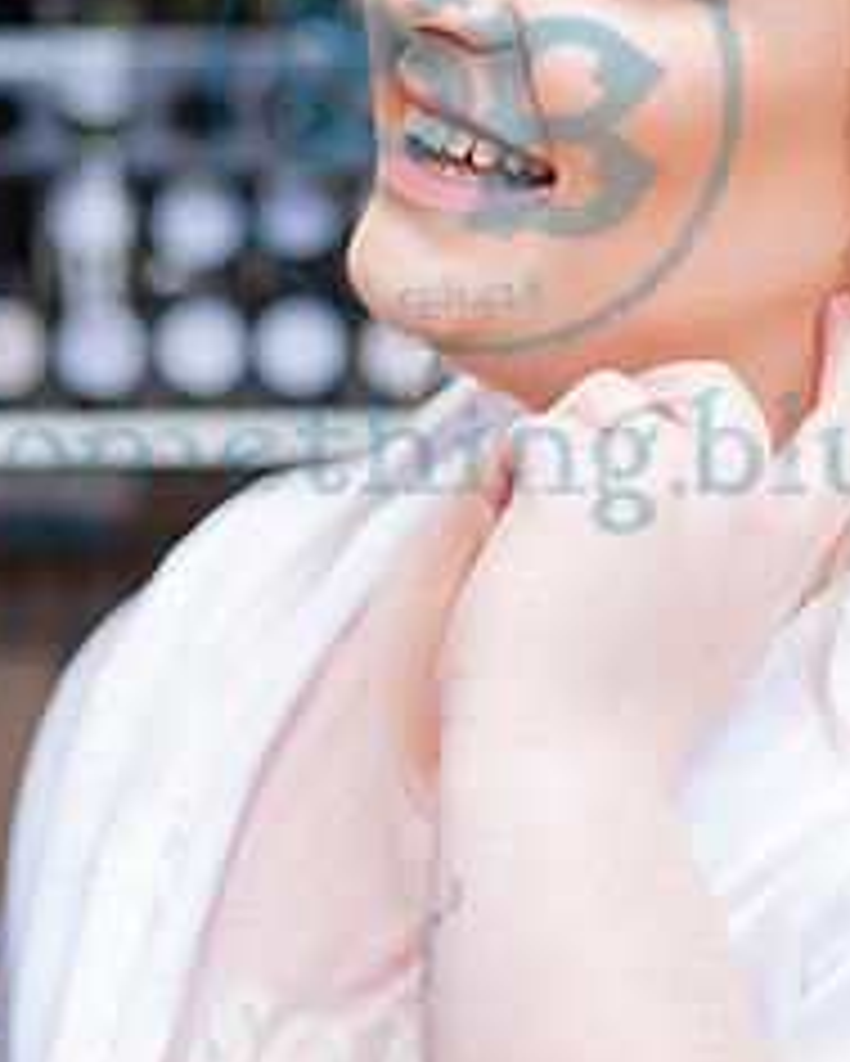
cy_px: 180
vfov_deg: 12.6
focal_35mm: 152
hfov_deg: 10.2
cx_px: 465
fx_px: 4777
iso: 640
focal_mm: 85
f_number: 2.8
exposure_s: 1/160
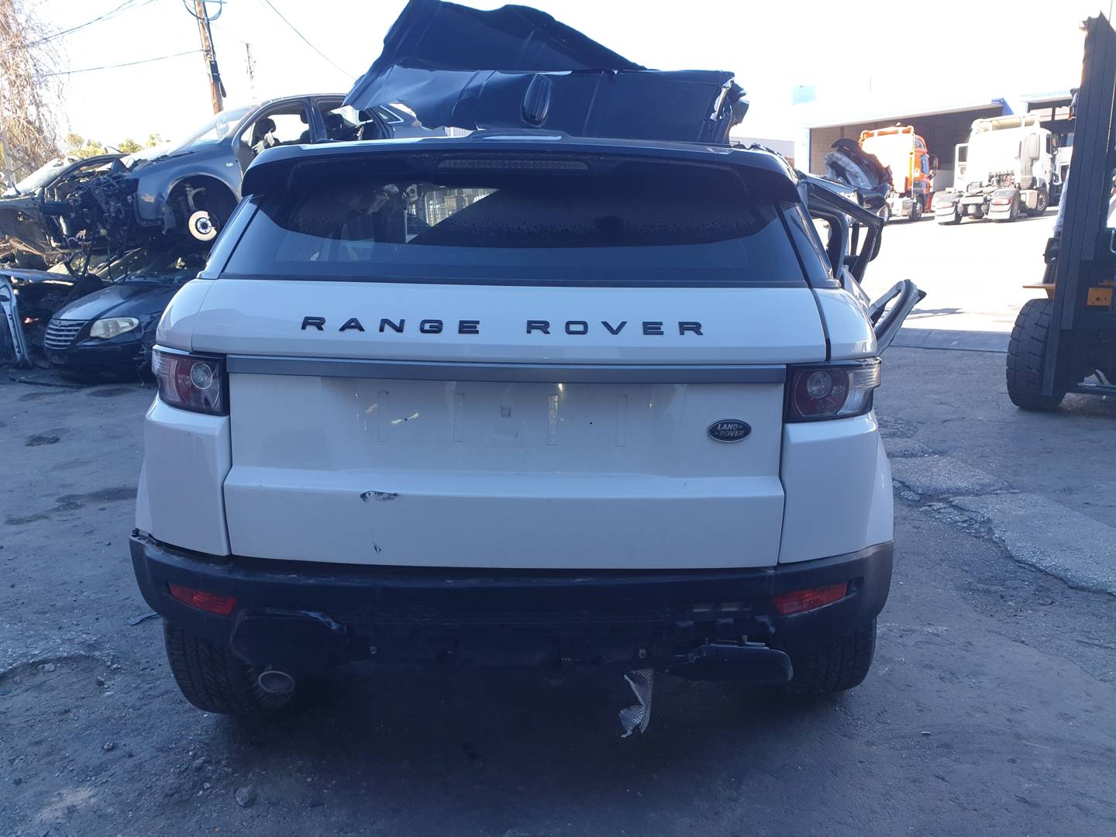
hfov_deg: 67.3
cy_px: 418
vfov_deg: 53.1
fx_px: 838
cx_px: 558
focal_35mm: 26
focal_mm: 4.3
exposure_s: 1/264
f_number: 2.4
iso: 50
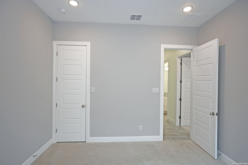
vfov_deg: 67.4
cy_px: 82
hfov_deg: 90.0
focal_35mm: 18
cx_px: 124
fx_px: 124
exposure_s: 1/25
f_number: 3.5
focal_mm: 12
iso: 64
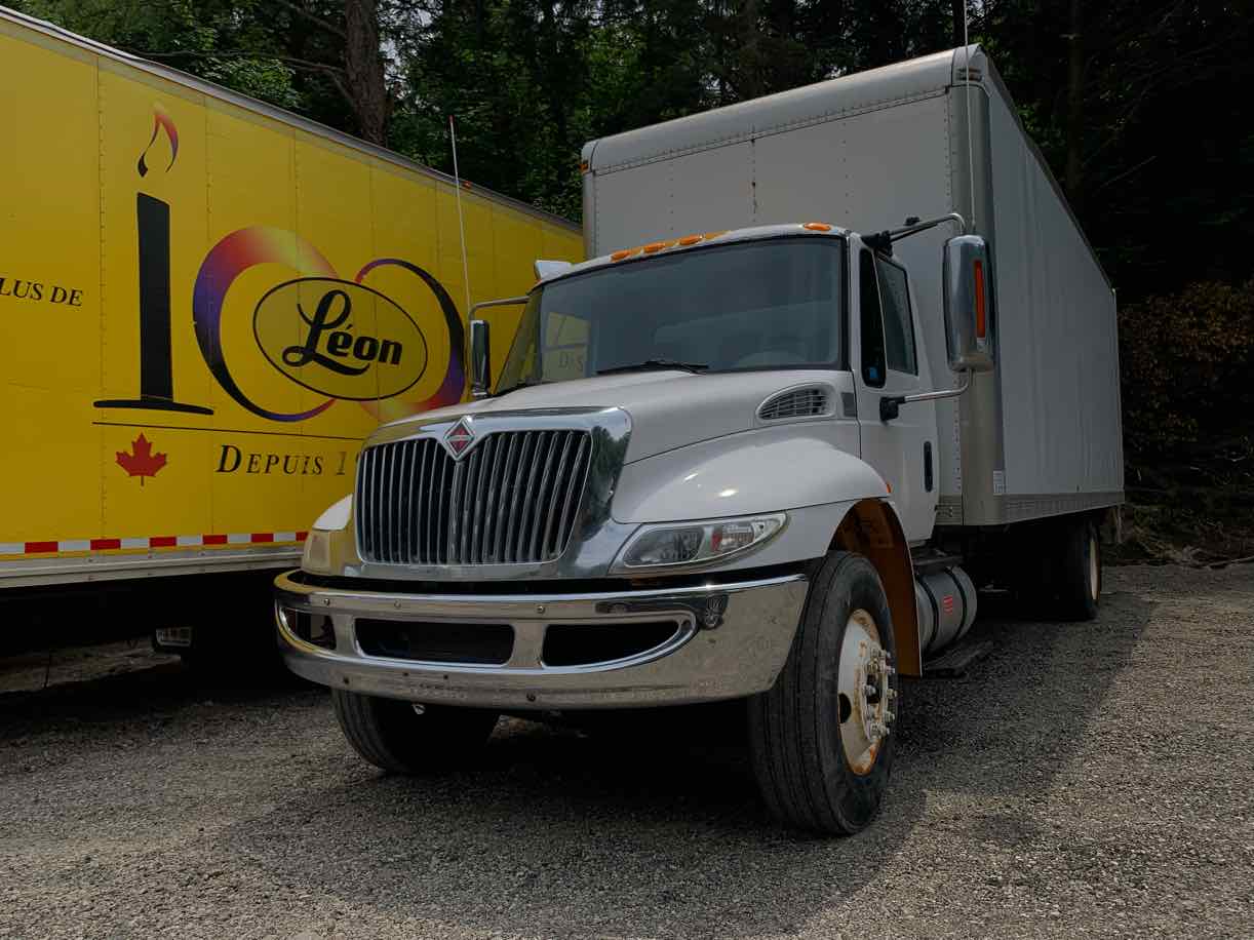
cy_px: 470
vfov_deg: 53.0
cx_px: 627
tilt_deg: +4.2
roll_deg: +3.4
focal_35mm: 26
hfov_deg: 67.3
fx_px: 942
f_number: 1.8
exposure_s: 1/2160
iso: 25
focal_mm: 4.25
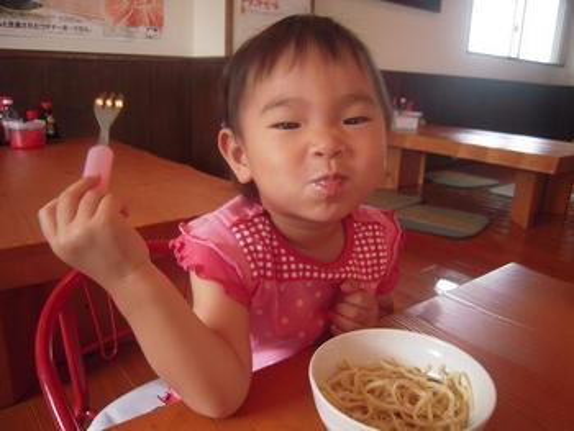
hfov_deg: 63.4
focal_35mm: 28
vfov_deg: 49.8
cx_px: 287
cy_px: 216
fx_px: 465
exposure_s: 1/30
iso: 160
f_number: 2.7
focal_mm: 5
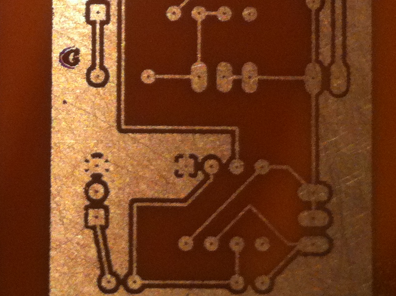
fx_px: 1292
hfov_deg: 17.1
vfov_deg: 13.0
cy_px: 20
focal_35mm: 113
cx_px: 11
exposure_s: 1/15
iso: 160
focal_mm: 3.85
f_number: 2.8
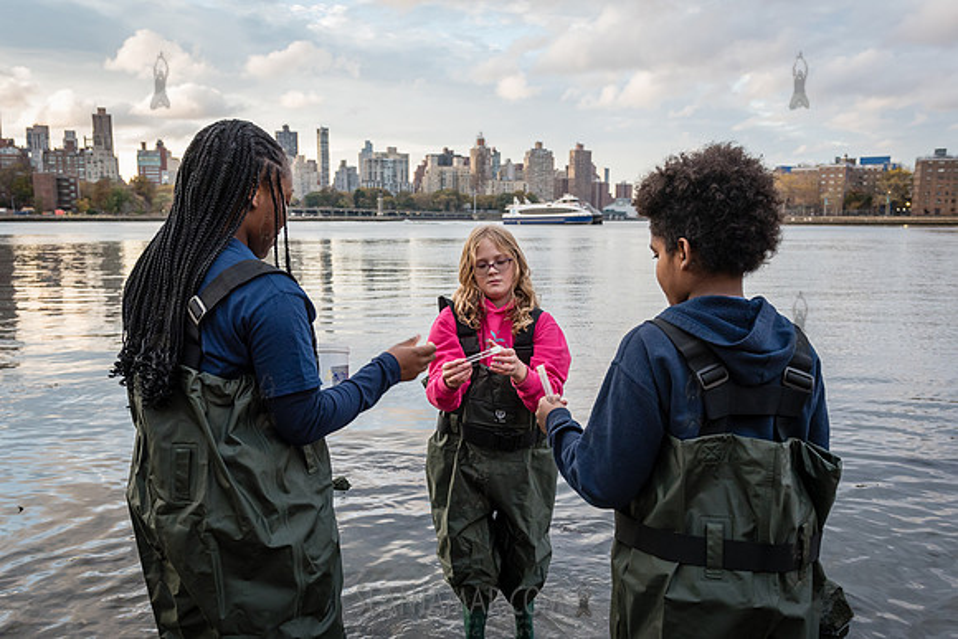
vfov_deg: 42.5
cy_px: 363
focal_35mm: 31
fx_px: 820
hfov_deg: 60.6
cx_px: 465
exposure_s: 1/250
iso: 800
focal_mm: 27
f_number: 4.5
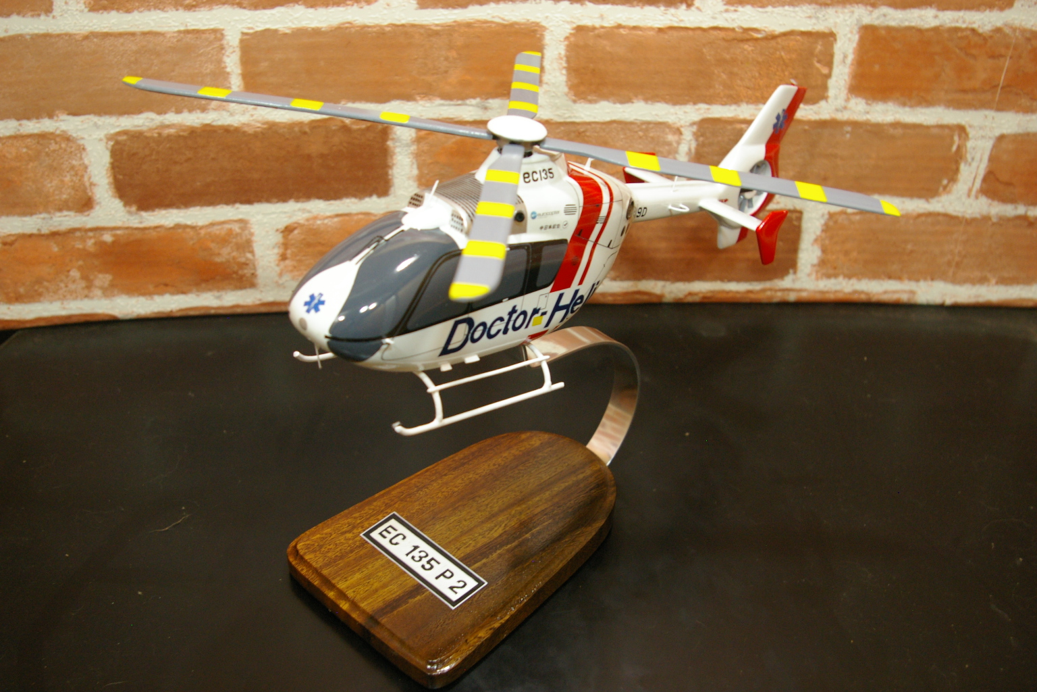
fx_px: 1210
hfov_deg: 46.4
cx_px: 518
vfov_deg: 31.9
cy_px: 346
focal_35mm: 42
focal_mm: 28
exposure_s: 1/30
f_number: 5.6
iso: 800
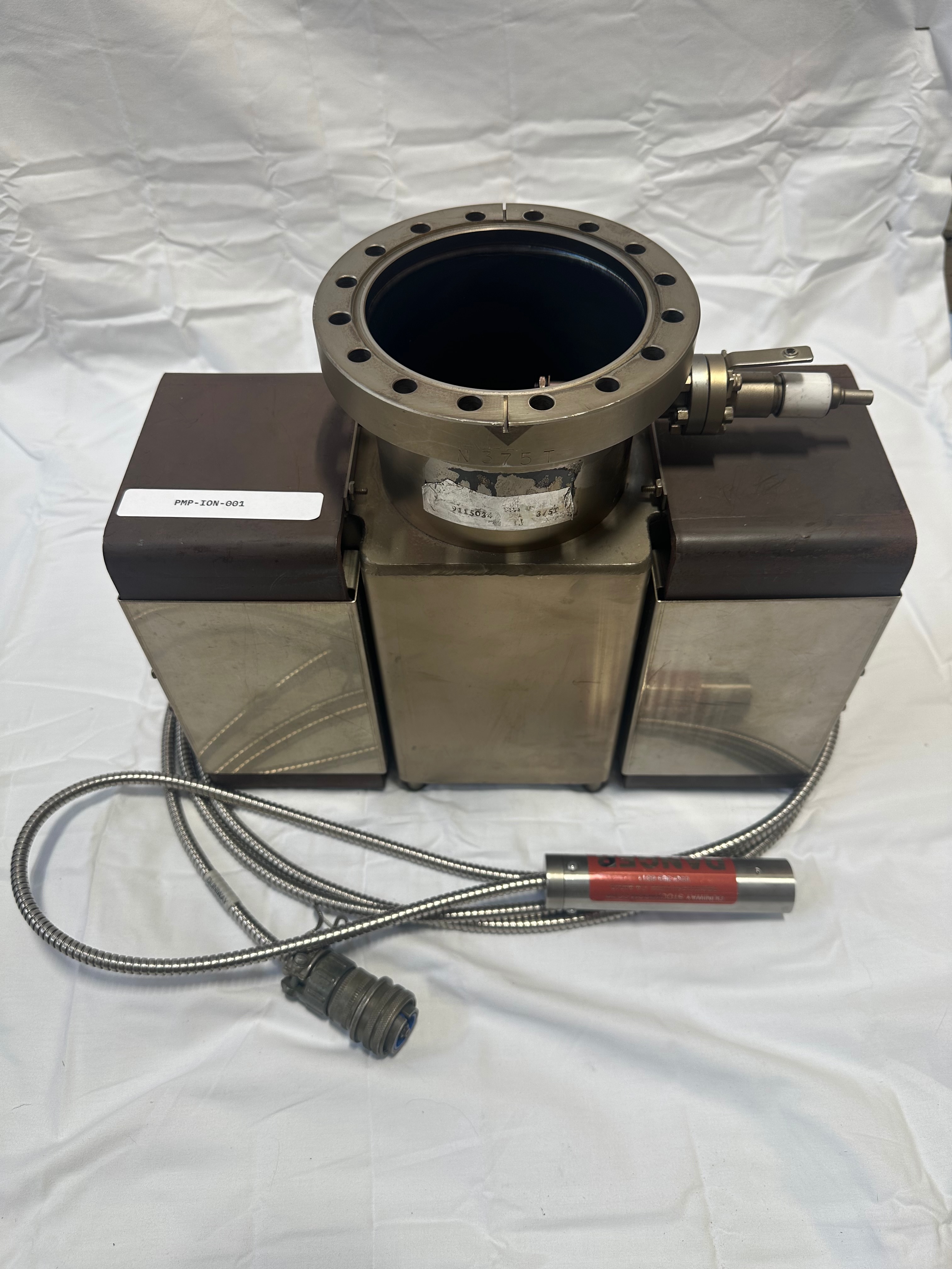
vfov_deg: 71.6
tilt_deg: -52.5
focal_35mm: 24
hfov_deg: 56.8
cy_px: 634
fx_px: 880
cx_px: 476
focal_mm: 6.86
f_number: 1.78
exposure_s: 1/120
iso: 64
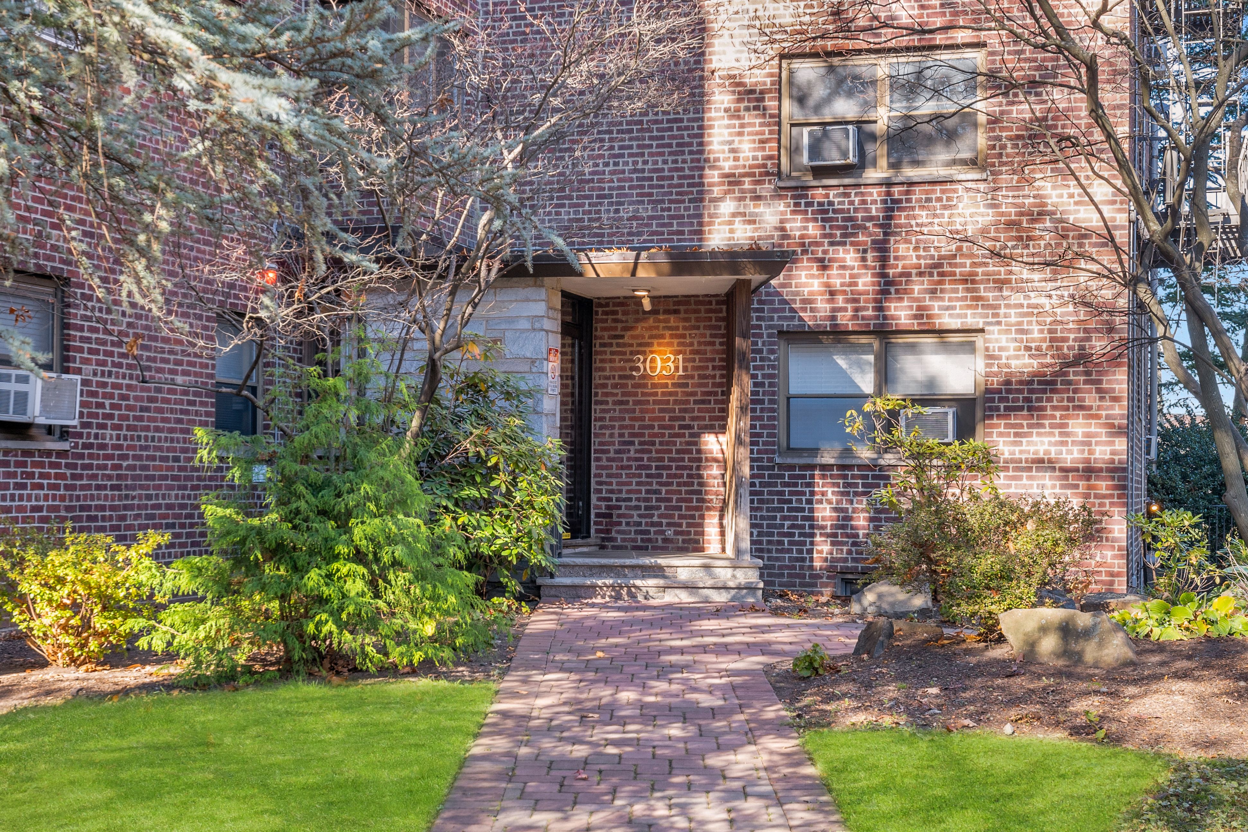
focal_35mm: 52
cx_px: 624
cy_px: 416
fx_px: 1803
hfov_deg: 38.2
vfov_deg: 26.0
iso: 250
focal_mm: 35
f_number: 8
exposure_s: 1/50
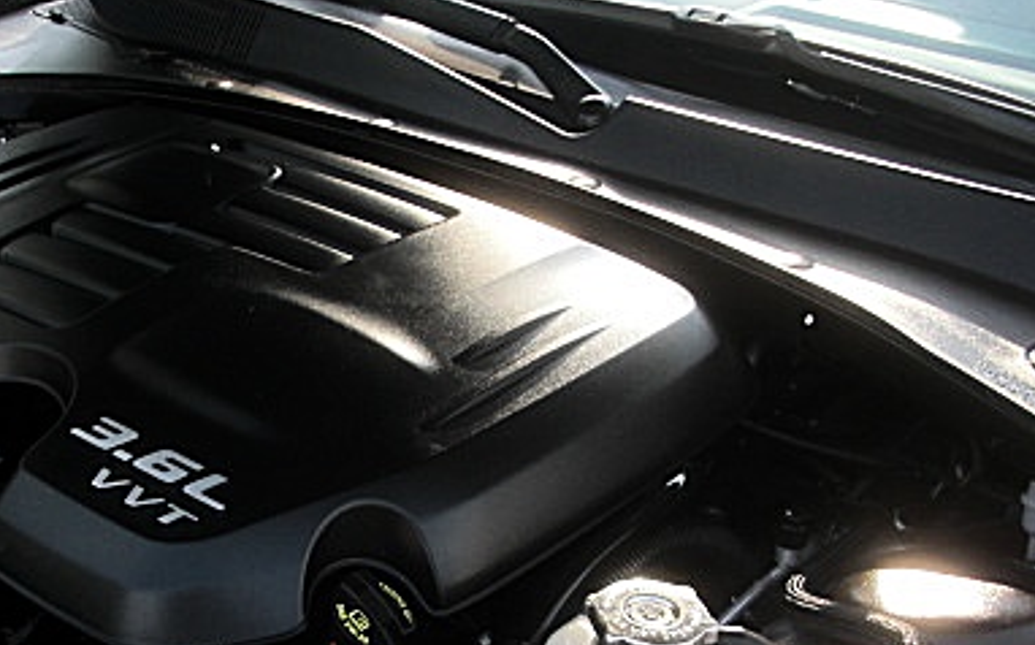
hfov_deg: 31.7
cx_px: 320
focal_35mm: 64
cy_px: 547
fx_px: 1804
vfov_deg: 20.0
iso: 50
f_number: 2.8
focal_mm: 6.3
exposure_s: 1/80
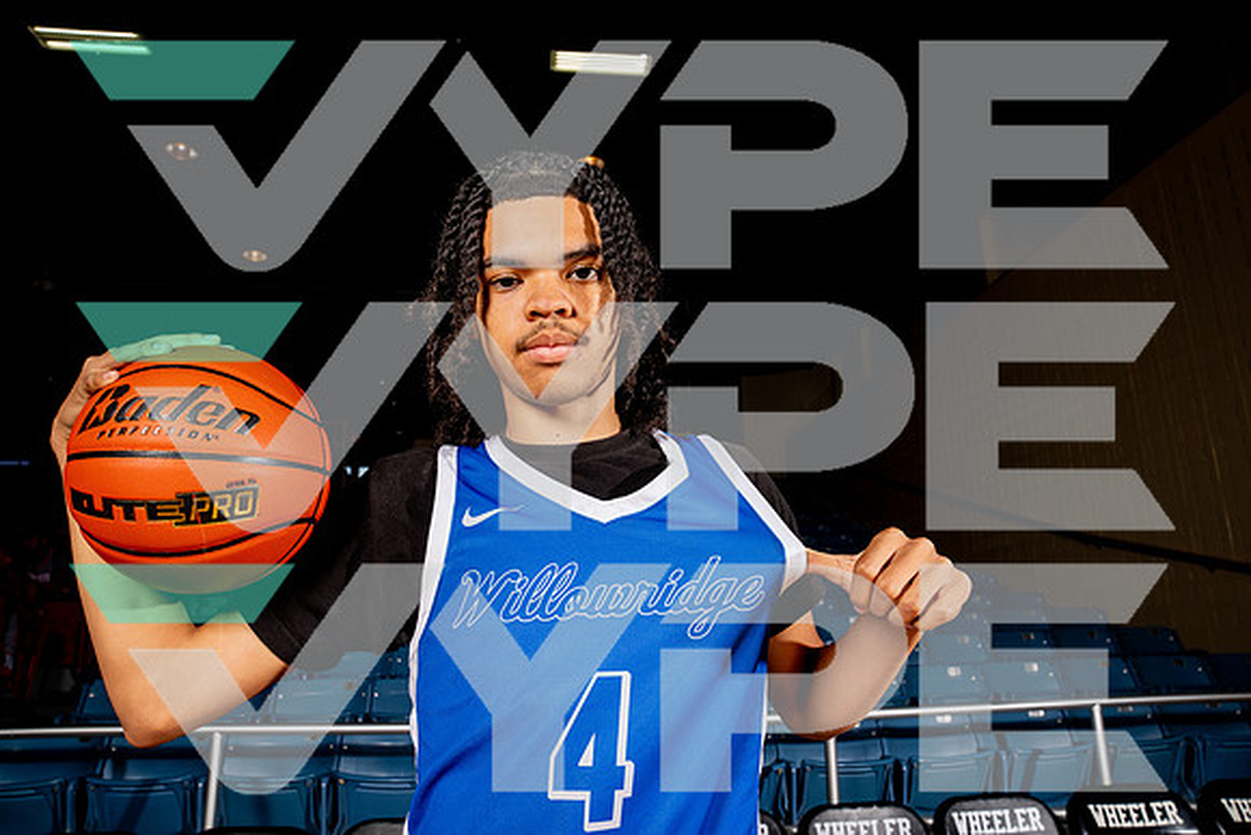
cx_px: 626
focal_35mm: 24
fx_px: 834
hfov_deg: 73.7
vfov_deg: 53.2
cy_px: 418
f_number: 7.1
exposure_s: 1/125
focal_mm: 24
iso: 160
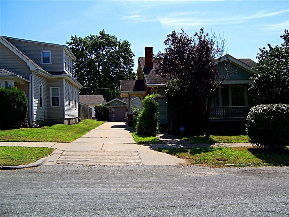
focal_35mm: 33
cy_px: 108
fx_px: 276
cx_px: 144
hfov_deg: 55.4
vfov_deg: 42.9
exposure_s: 1/750
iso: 80
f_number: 4
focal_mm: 5.5
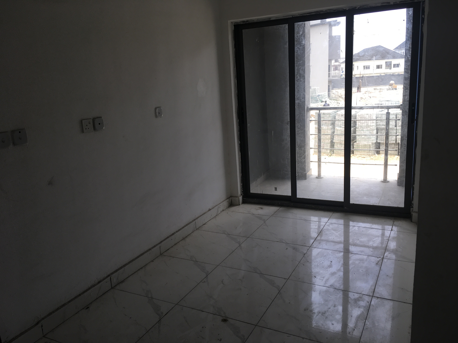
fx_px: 384
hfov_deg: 61.7
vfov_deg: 48.2
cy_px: 172
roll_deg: +5.6
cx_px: 229
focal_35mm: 29
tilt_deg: -13.0
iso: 25
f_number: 2.2
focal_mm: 4.15
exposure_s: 1/100
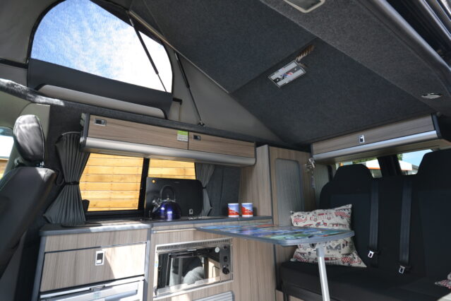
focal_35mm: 20
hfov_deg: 85.4
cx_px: 226
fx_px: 244
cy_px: 150
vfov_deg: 63.2
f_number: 5.6
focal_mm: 13
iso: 320
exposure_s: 1/125
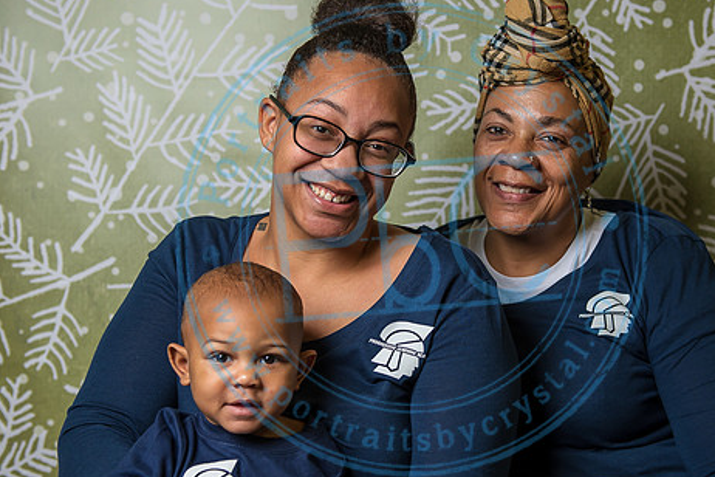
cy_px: 249
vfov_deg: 23.0
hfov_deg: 33.9
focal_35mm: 59
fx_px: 1172
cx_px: 415
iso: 200
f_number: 3.5
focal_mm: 42
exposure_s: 1/200
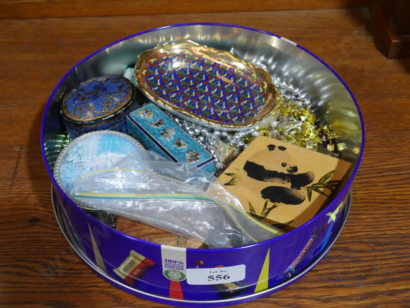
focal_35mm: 54
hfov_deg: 35.5
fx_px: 640
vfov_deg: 27.1
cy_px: 154
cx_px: 205
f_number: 5.3
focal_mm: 27
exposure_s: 1/60
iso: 800
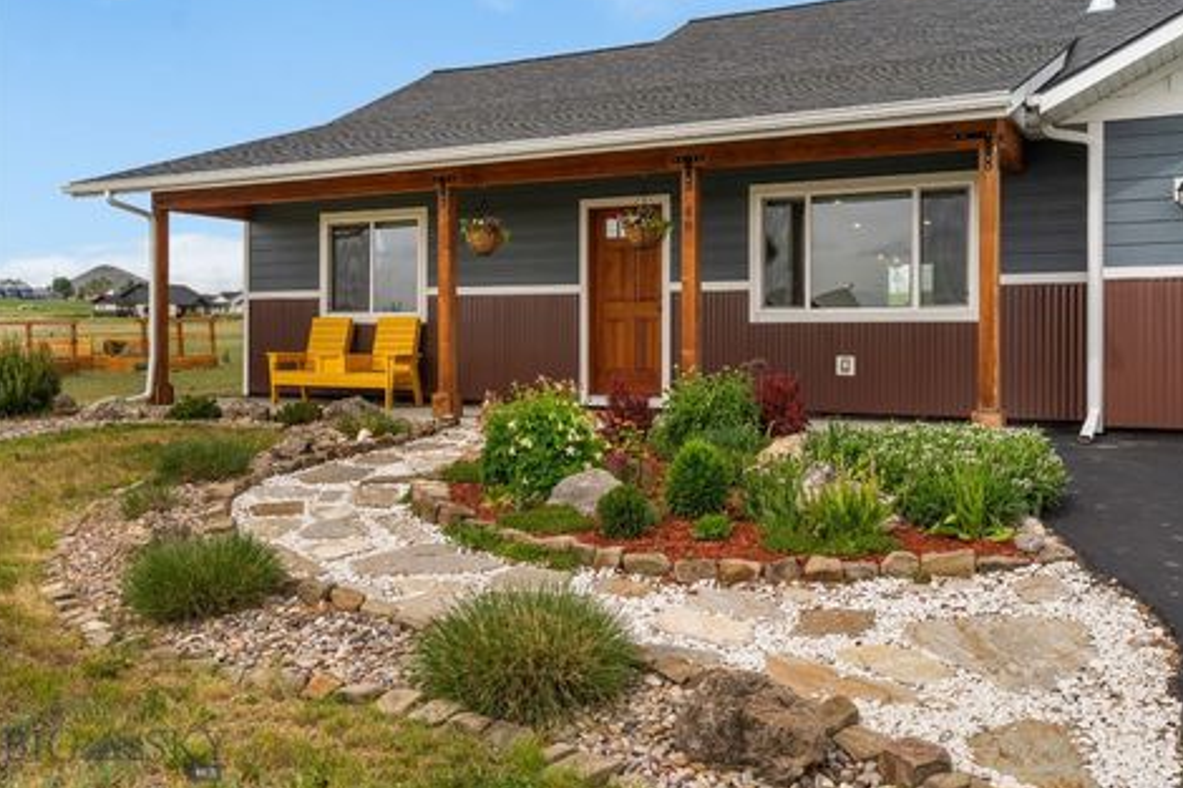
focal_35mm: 33
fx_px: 1084
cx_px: 619
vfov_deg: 39.9
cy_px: 379
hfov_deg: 57.2
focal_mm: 31
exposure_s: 1/800
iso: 400
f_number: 8
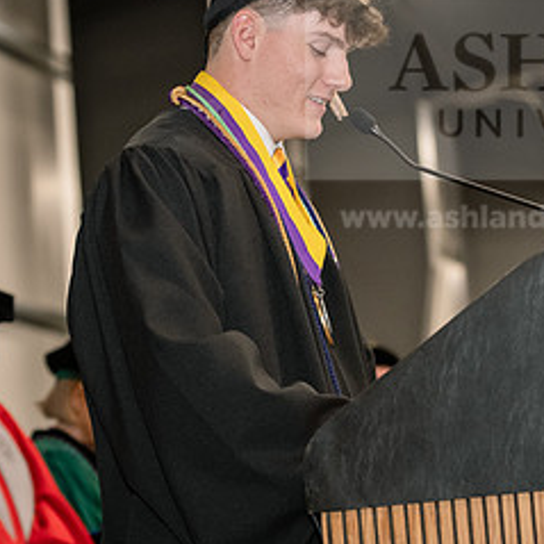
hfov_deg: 10.0
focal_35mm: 175
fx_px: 3111
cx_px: 237
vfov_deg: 10.0
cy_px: 265
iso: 2500
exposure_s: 1/200
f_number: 4
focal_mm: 85
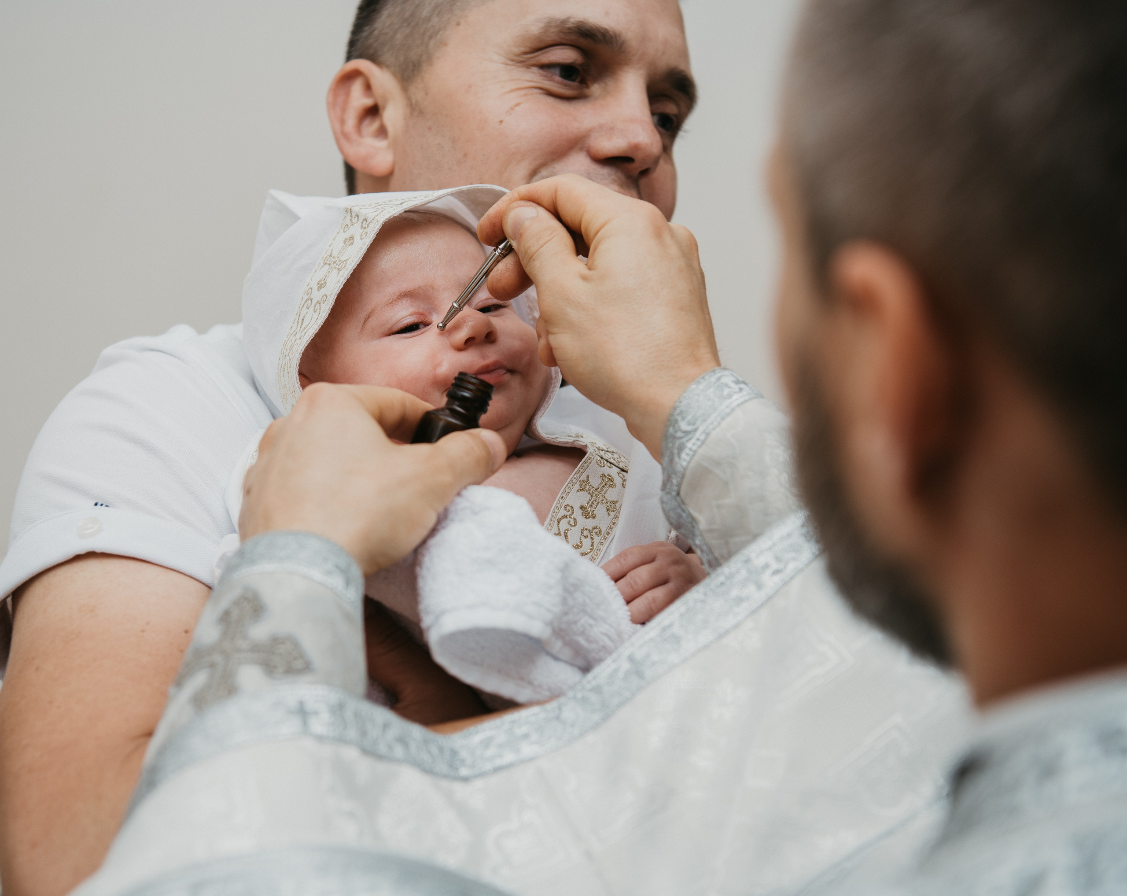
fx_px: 2247
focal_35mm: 68
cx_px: 453
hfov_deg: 28.1
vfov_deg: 22.5
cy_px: 449
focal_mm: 60
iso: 125
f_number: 4
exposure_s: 1/160
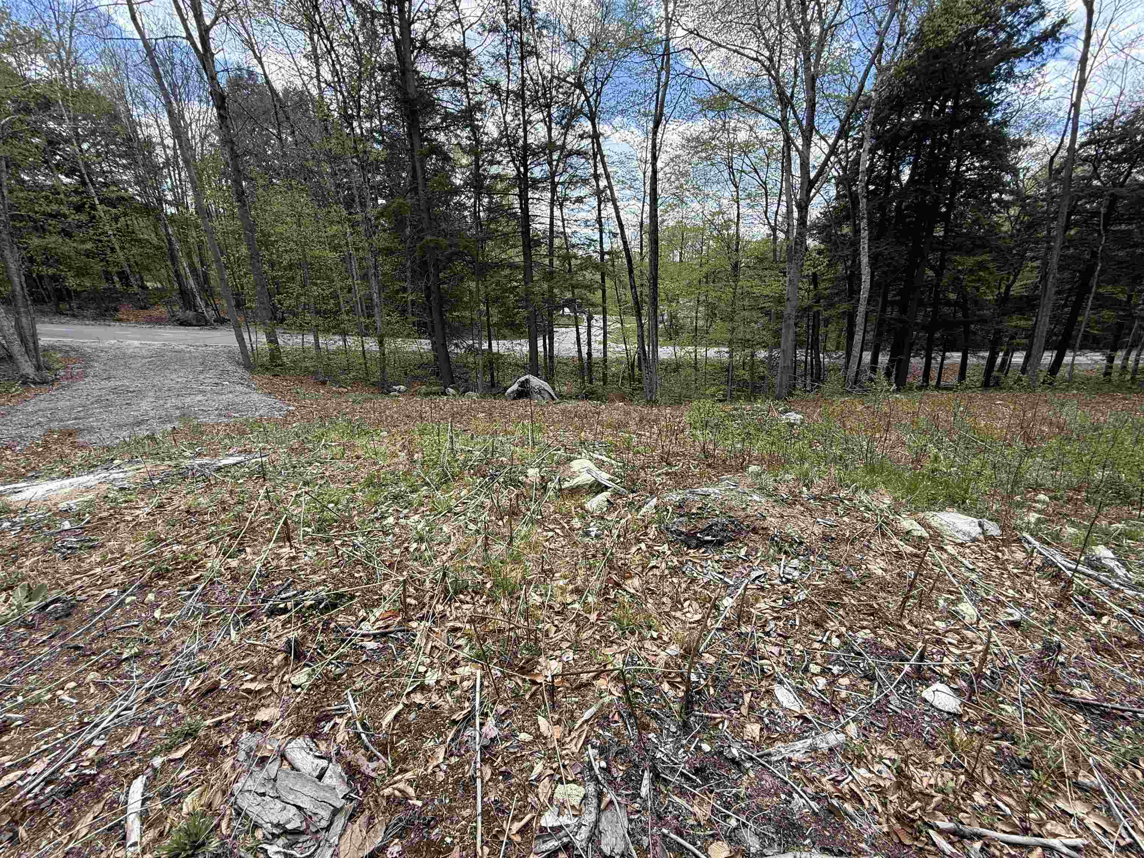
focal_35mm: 14
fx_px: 463
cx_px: 572
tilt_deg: -17.8
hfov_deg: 102.1
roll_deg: +0.6
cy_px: 429
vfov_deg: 85.7
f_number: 2.2
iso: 50
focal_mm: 2.22
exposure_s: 1/490
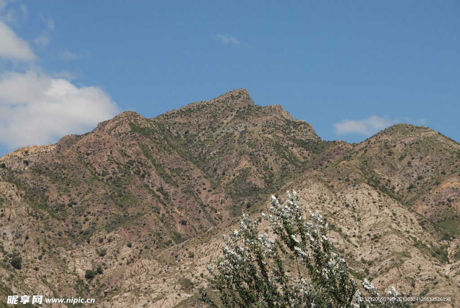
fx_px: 1824
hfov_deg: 14.4
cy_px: 154
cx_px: 230
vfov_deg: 9.7
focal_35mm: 142
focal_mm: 95
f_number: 13
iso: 500
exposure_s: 1/640
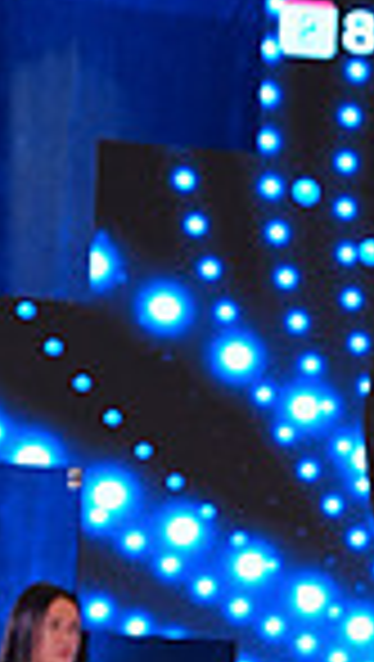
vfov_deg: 8.3
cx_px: 831
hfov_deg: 4.7
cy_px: 1054
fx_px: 4430
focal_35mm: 252
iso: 2000
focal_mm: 61
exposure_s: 1/200
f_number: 5.6
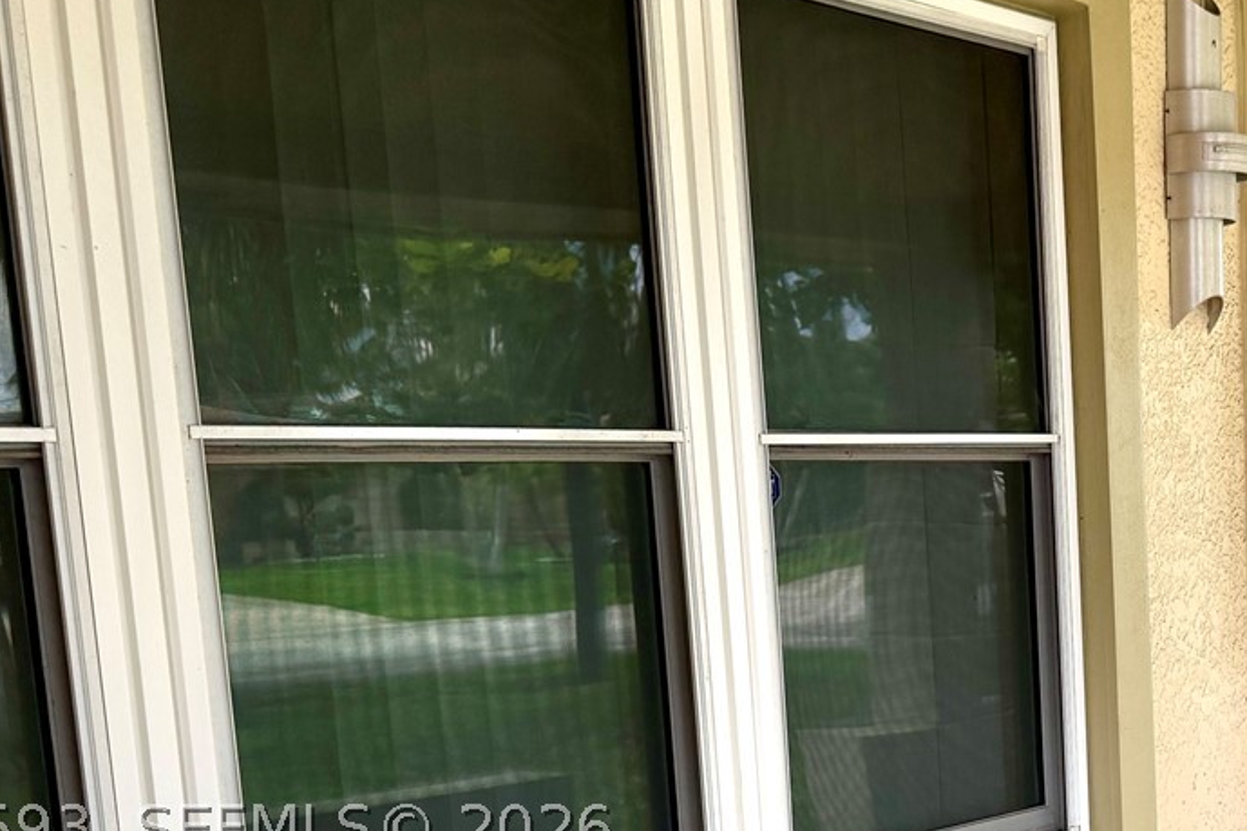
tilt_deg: -10.3
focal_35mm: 58
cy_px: 827
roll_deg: +1.9
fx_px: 2008
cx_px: 1167
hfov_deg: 32.4
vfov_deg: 22.5
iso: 80
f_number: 1.78
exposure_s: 1/308
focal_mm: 6.76
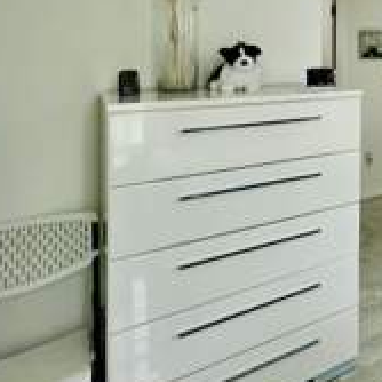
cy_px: 56
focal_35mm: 33
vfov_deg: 46.1
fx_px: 412
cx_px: 483
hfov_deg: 35.8
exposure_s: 1/120
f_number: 1.8
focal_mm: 1.57
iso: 64
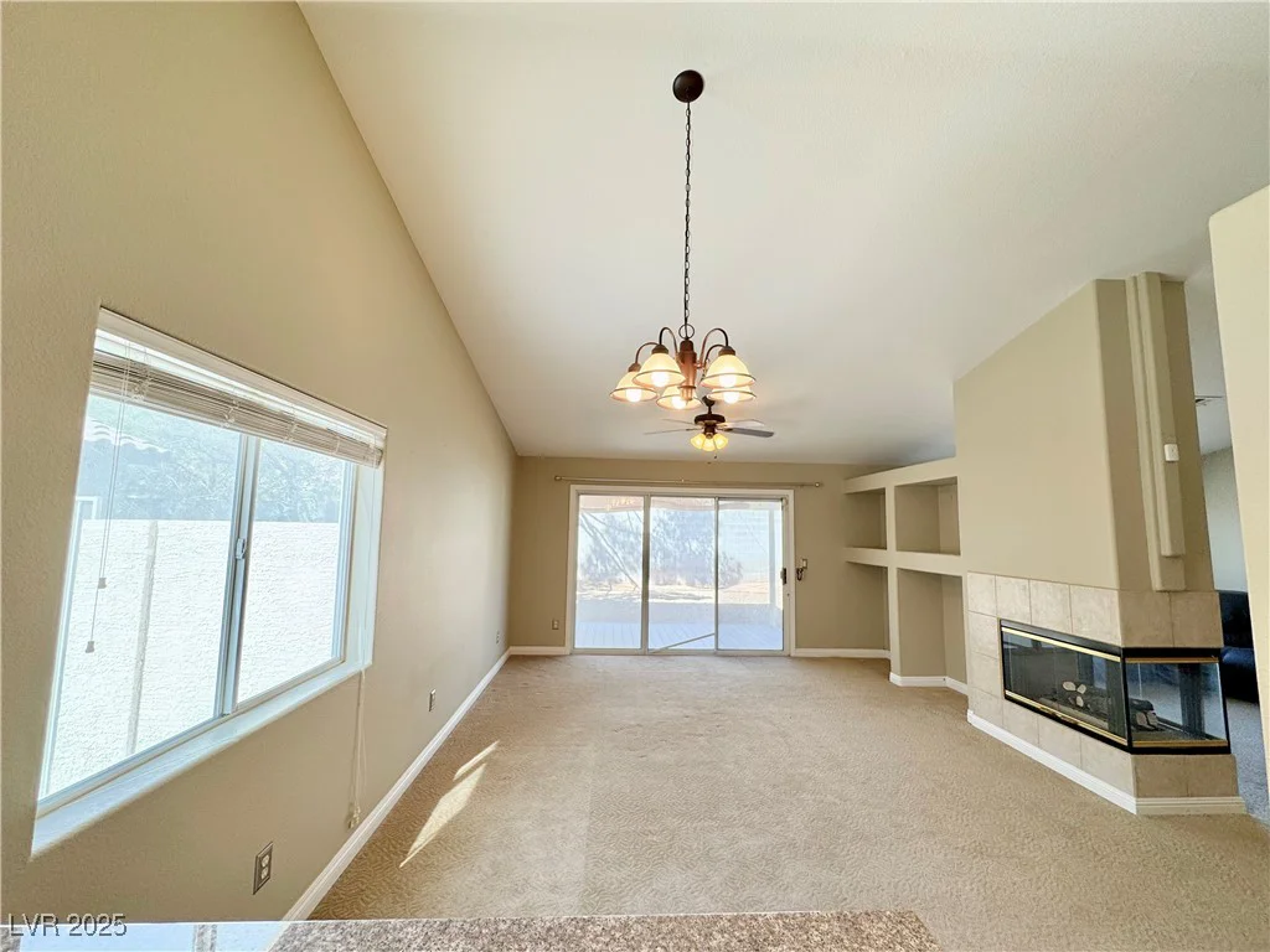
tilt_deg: +5.8
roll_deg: -0.9
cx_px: 635
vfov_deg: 85.7
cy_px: 476
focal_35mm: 14
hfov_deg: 102.1
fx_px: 514
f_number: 2.2
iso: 50
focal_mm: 2.22
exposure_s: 1/120
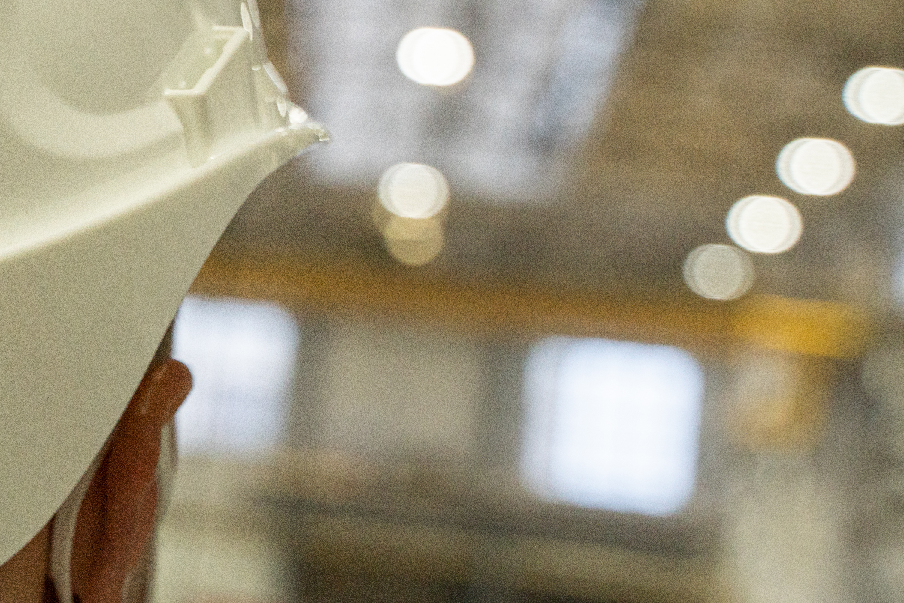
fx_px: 2587
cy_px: 209
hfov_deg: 18.8
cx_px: -167
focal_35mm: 103
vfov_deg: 13.3
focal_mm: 39
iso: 500
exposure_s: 1/100
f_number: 4
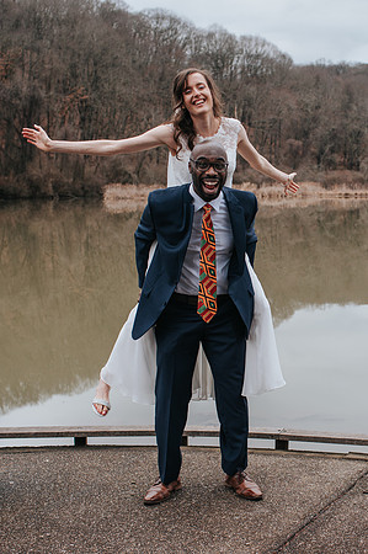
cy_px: 304
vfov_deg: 34.7
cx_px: 291
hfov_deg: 23.2
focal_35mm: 58
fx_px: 886
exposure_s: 1/200
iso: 250
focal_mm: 35
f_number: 3.2
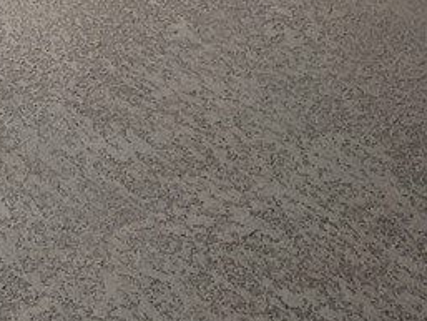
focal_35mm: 81
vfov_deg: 12.9
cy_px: -492
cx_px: -369
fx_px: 1000
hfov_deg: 18.3
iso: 50
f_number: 2.2
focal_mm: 2.2
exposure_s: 1/1770
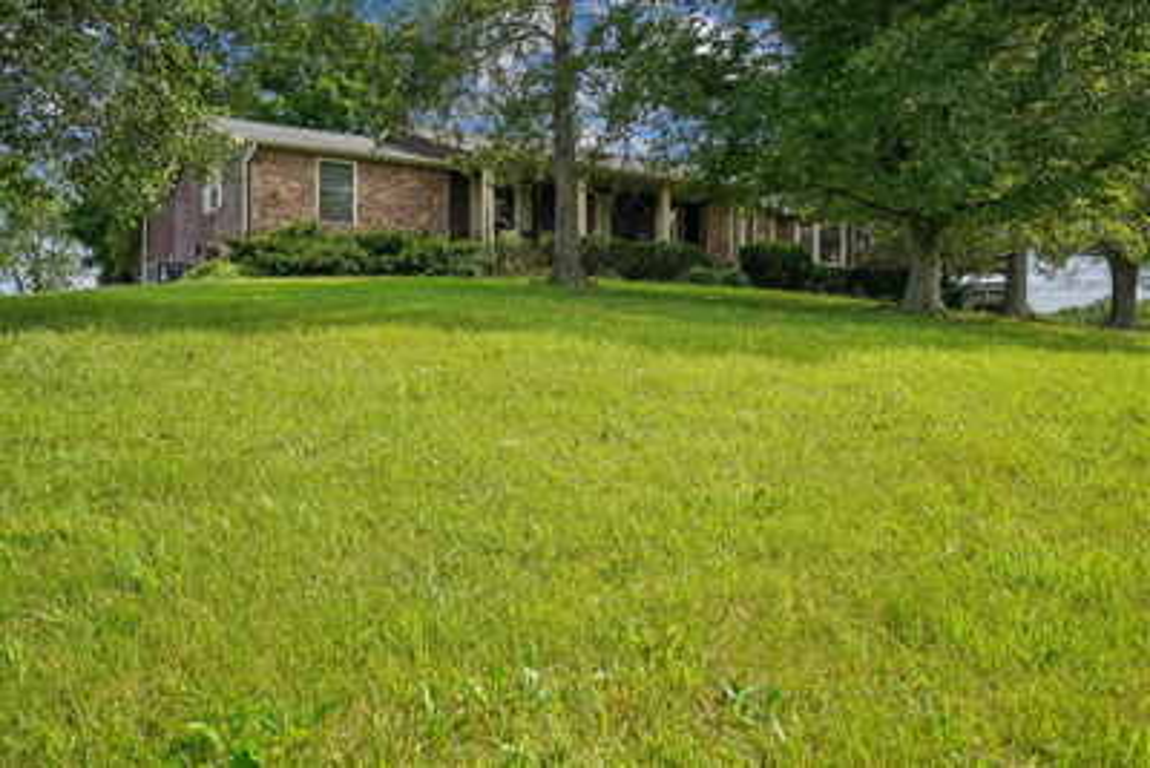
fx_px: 1118
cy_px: 384
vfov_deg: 37.9
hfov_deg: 54.4
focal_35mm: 35
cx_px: 575
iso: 400
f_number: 11
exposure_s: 1/200
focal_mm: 35
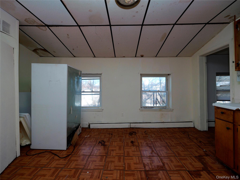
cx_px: 120
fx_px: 97
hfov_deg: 102.1
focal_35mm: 14
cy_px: 90
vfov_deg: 85.7
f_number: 5
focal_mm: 7
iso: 200
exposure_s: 1/80
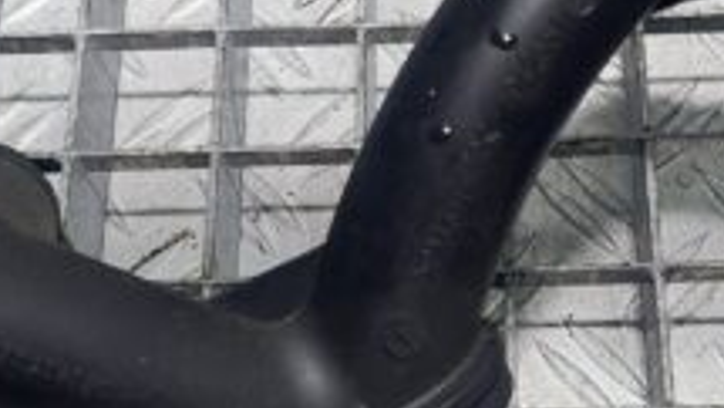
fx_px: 1459
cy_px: 253
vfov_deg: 15.9
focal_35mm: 76
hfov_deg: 27.7
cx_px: 482
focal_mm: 5.23
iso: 64
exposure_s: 1/100
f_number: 1.8
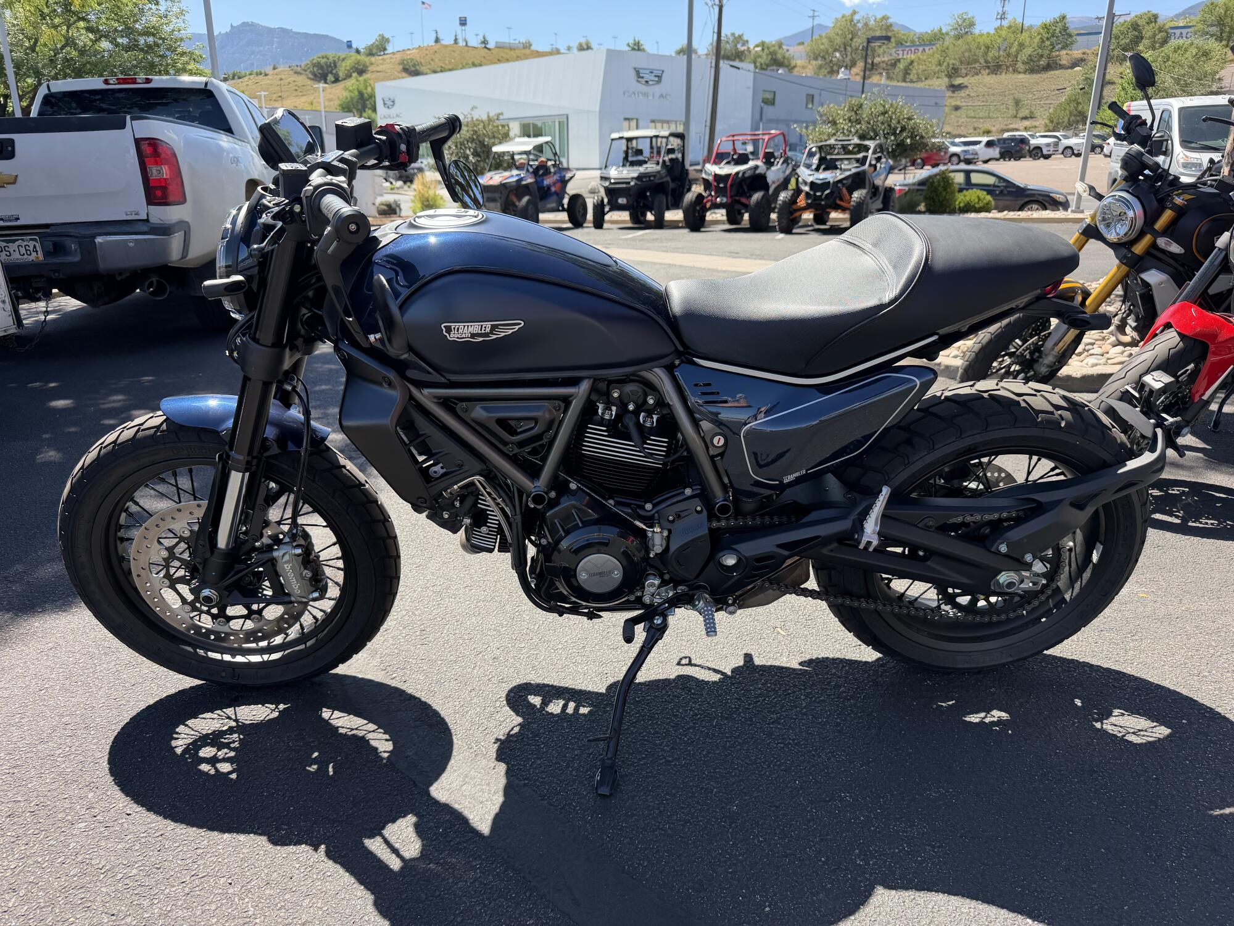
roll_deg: -0.2
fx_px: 856
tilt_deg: -15.8
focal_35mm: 24
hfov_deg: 71.6
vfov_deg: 56.8
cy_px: 463
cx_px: 617
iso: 80
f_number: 1.78
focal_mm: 6.76
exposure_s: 1/1122
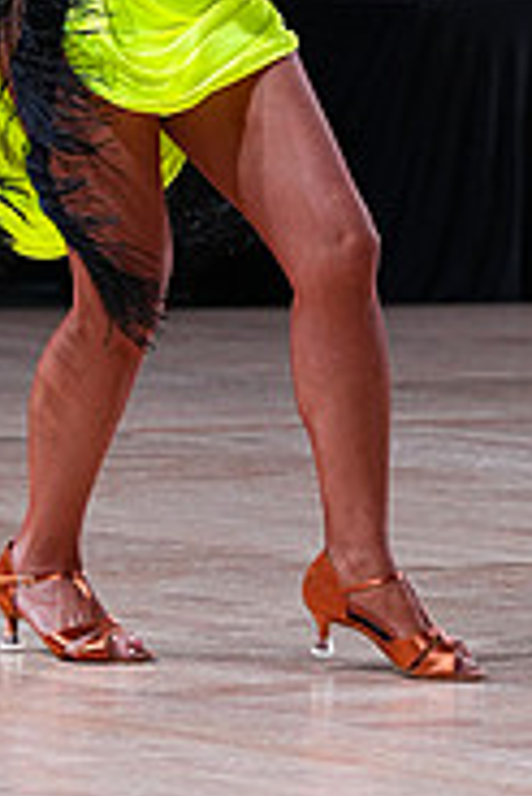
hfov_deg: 4.0
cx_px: 651
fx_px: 7522
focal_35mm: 340
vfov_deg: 6.0
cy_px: -216
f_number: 4
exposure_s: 1/500
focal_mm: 108
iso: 1600
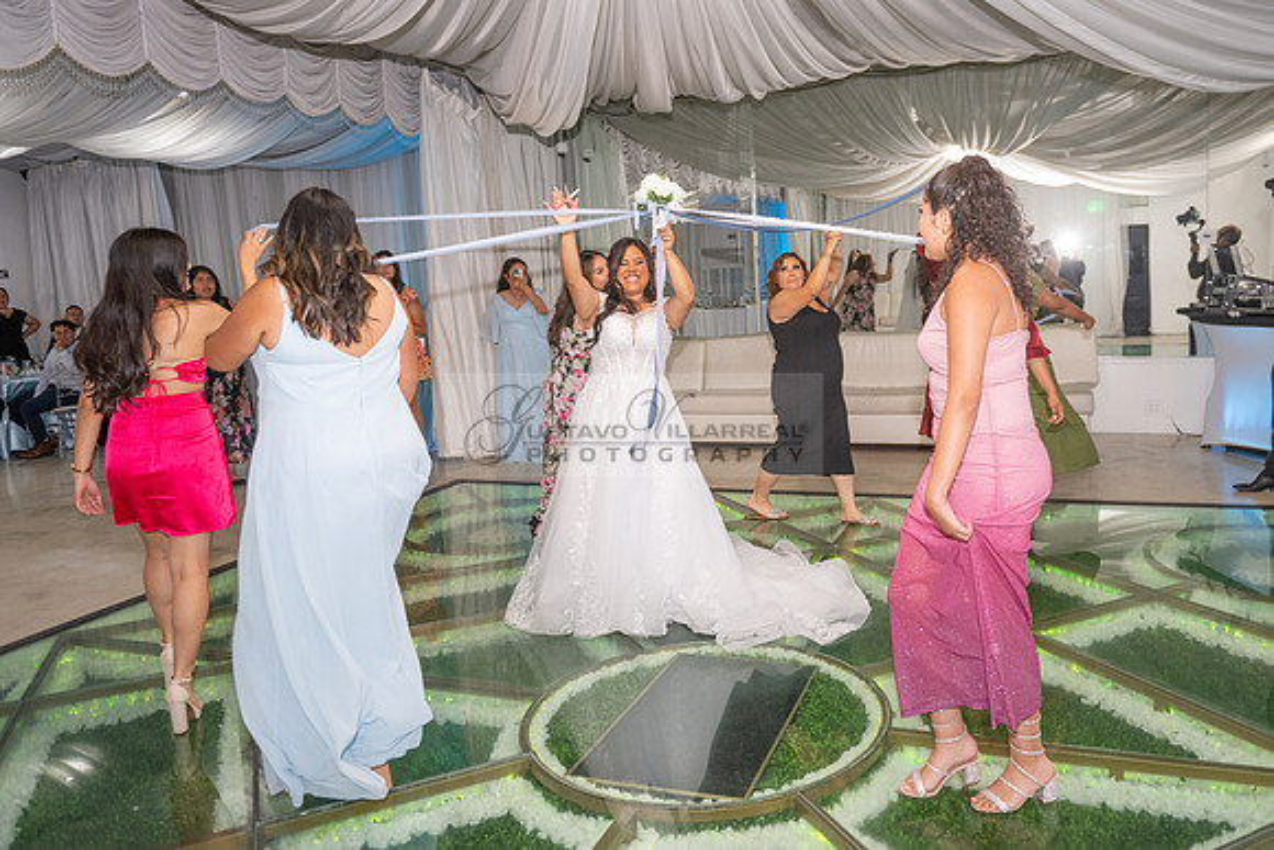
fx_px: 957
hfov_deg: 67.1
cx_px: 717
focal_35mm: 27
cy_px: 383
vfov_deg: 47.8
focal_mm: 24
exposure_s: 1/160
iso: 1000
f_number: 3.2
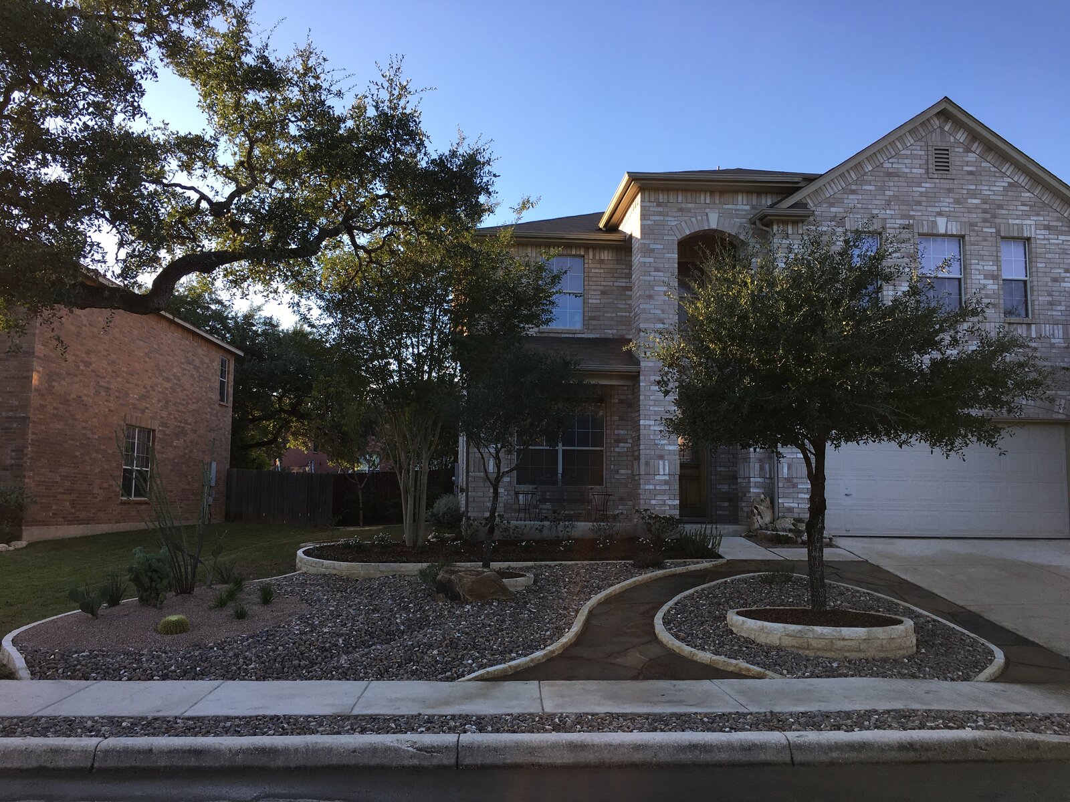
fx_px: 896
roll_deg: -1.2
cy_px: 401
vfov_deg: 48.2
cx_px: 535
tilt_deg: +7.2
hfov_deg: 61.7
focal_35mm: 29
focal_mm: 4.15
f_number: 2.2
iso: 25
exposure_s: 1/359
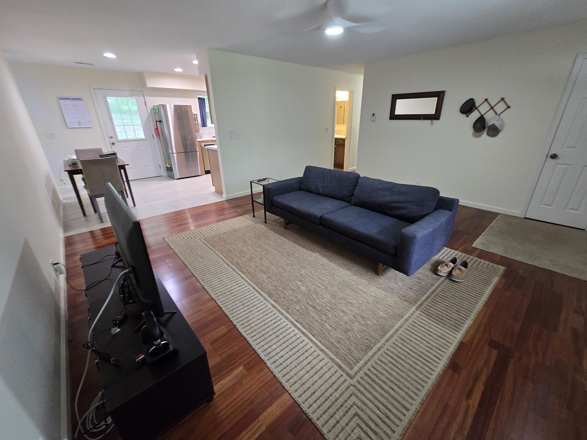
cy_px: 220
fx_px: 220
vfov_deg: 89.9
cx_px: 294
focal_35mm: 13
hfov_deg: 106.2
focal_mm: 2.2
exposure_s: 1/60
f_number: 2.2
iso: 400
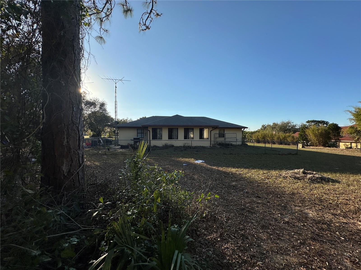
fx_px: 146
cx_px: 180
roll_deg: +0.7
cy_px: 135
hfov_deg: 102.1
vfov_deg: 85.7
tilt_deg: +0.3
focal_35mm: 14
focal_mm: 2.22
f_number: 2.2
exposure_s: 1/2212
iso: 50
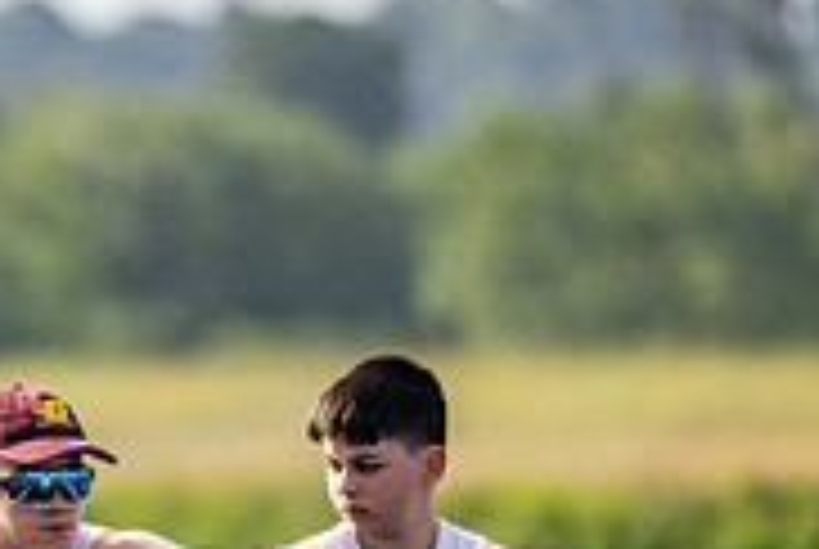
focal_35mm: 1274
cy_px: 623
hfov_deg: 1.6
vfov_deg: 1.1
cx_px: -248
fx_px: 29030
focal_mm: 400
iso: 360
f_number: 4.5
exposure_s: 1/2500
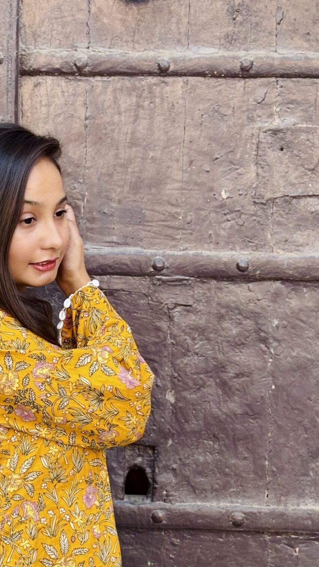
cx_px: 39
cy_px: 311
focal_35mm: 96
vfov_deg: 22.2
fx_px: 1444
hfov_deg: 12.5
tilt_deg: -0.7
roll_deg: -1.9
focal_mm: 5.96
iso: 50
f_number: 1.6
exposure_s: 1/67
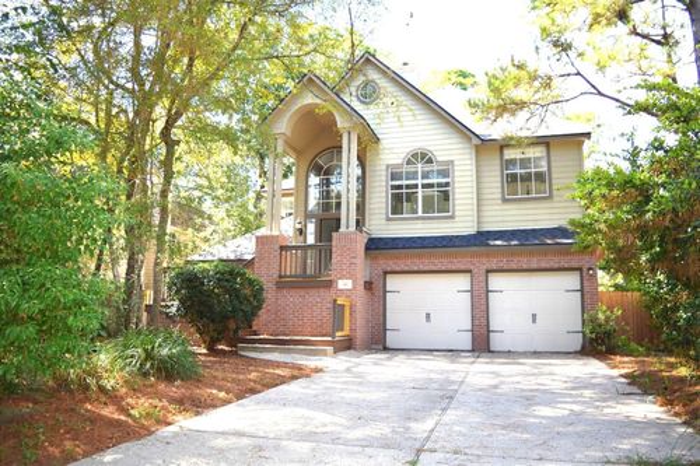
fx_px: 525
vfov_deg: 47.9
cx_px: 350
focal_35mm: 27
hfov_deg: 67.4
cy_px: 233
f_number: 4
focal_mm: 18
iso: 100
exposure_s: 1/200
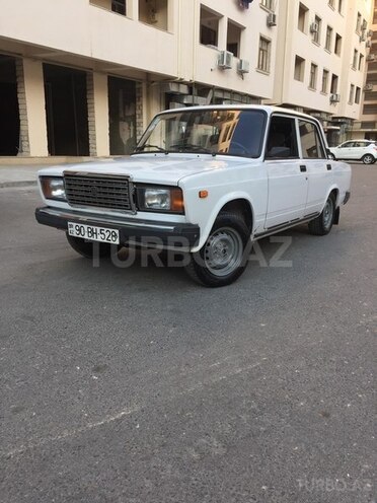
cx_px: 188
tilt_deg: -13.4
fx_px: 421
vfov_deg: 61.7
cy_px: 252
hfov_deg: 48.2
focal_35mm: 29
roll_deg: -1.3
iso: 32
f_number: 2.2
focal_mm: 4.15
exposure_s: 1/366
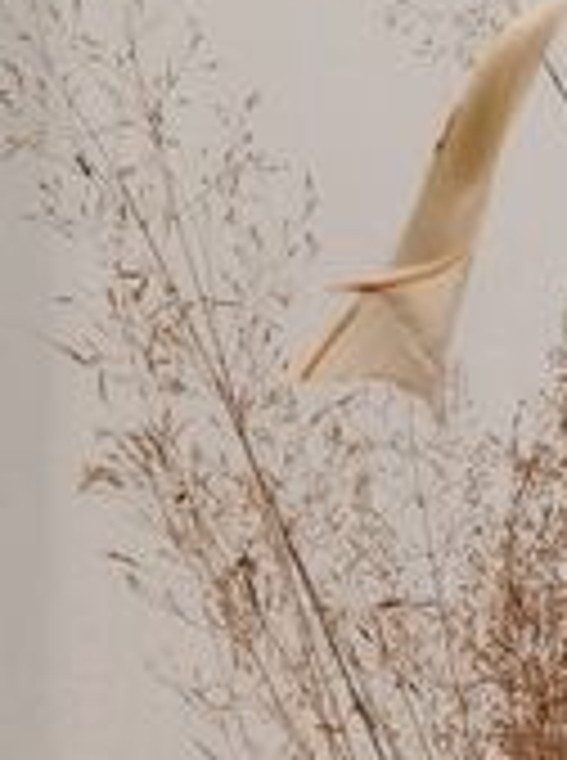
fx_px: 2697
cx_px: 756
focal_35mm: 123
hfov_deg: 11.7
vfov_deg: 13.9
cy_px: 1444
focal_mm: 5.58
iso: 160
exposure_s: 1/100
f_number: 1.8
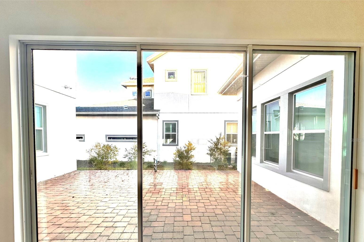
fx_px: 152
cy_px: 140
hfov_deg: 100.4
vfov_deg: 76.8
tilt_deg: -0.2
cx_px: 184
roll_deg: +0.7
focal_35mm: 15
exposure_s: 1/251
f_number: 2.2
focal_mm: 2.22
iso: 40
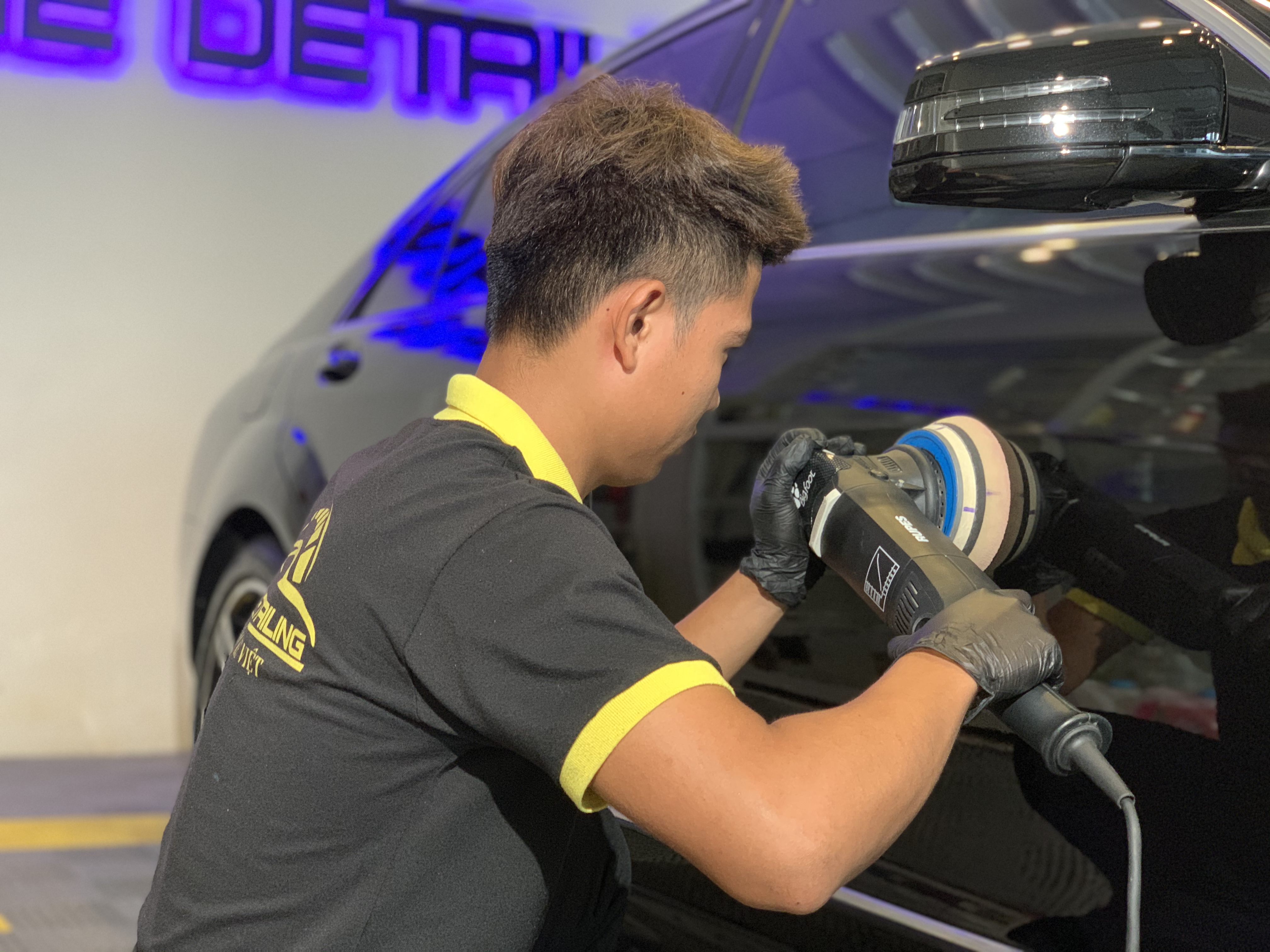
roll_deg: -2.0
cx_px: 635
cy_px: 476
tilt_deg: +2.4
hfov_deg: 36.8
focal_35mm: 52
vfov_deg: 28.0
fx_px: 1908
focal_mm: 6
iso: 200
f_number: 2.4
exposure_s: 1/50
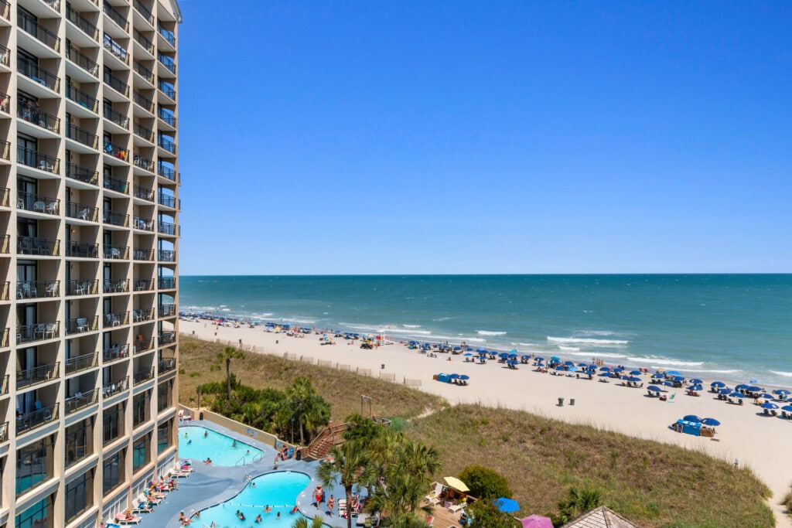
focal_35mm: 22
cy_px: 264
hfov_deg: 78.6
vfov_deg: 57.2
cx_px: 396
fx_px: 484
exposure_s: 1/320
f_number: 9
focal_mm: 15
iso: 100
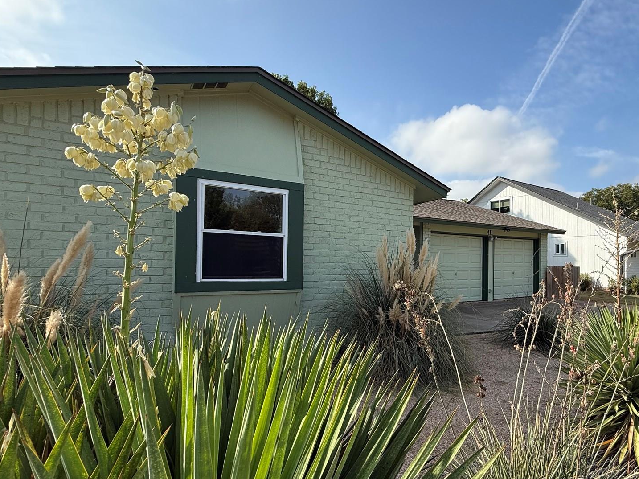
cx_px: 394
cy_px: 262
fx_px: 369
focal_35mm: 20
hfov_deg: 80.4
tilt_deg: -0.5
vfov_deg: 65.8
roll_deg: -0.7
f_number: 2.2
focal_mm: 2.22
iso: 50
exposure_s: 1/1339
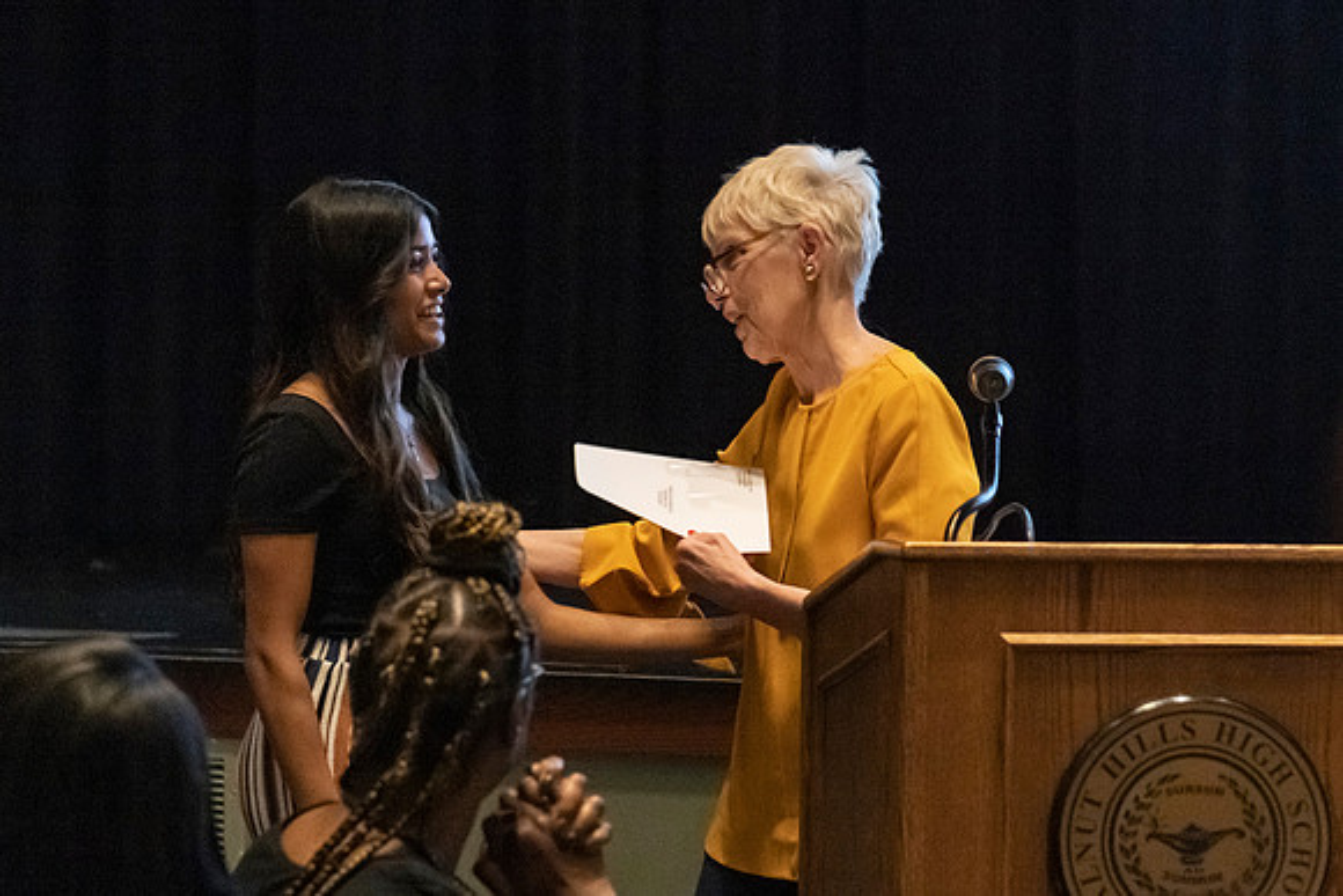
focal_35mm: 161
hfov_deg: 12.8
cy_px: 396
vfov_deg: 8.5
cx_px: 713
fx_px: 5998
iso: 10000
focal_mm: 105
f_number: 4
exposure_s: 1/200
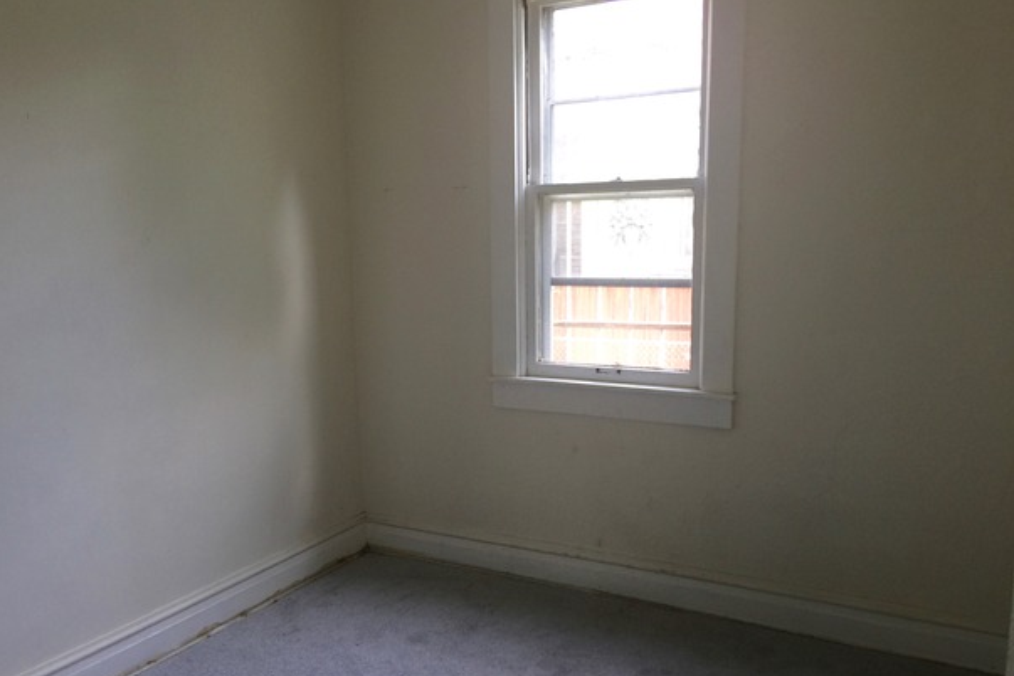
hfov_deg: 58.7
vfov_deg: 41.1
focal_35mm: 32
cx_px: 478
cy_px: 375
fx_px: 901
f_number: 2.2
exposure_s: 1/30
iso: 32
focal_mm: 4.15
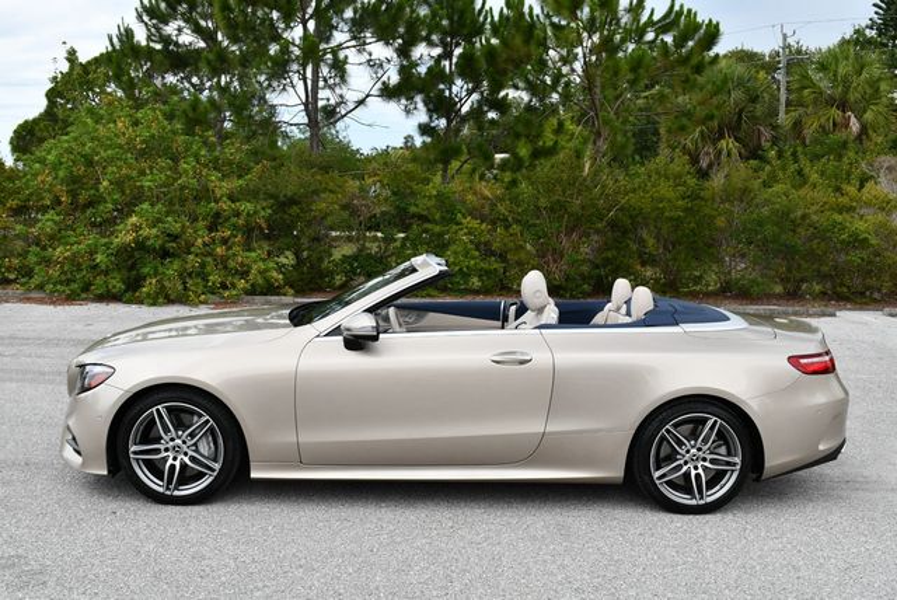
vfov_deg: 36.9
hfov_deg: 53.1
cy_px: 300
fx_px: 898
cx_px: 448
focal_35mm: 36
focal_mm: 18
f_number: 8
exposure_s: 1/250
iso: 140
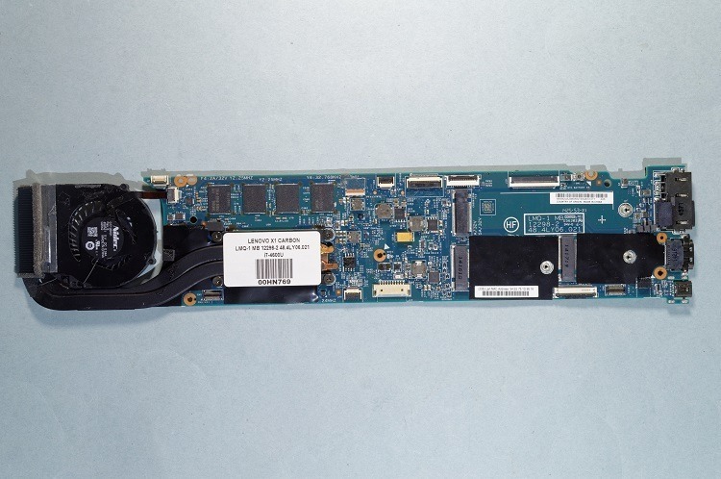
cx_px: 360
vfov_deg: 34.1
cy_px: 240
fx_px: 780
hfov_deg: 49.6
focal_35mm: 39
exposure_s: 1/5
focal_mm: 26
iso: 100
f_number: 8
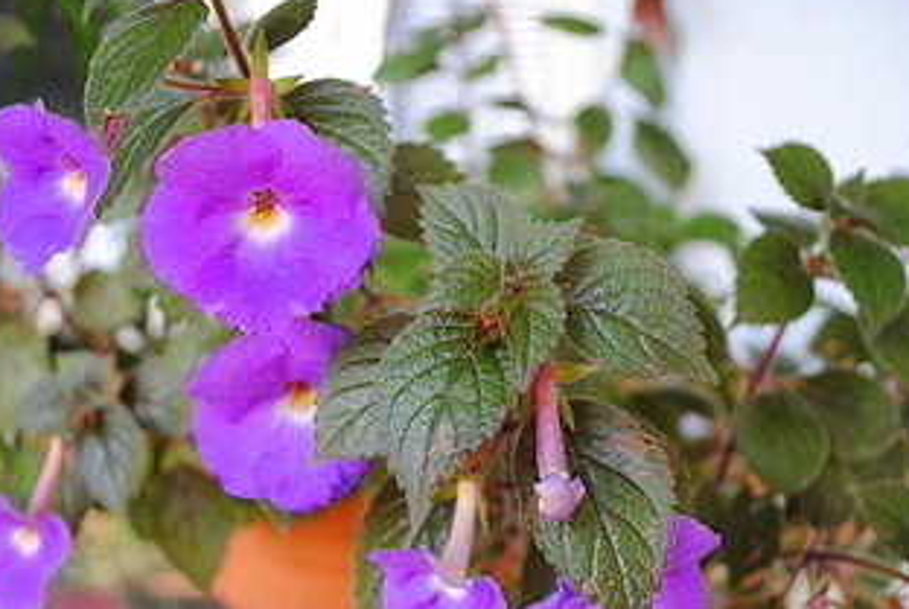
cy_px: 355
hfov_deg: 49.5
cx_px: 484
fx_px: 986
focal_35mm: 39
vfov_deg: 34.2
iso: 280
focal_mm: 18
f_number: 3.5
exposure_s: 1/60
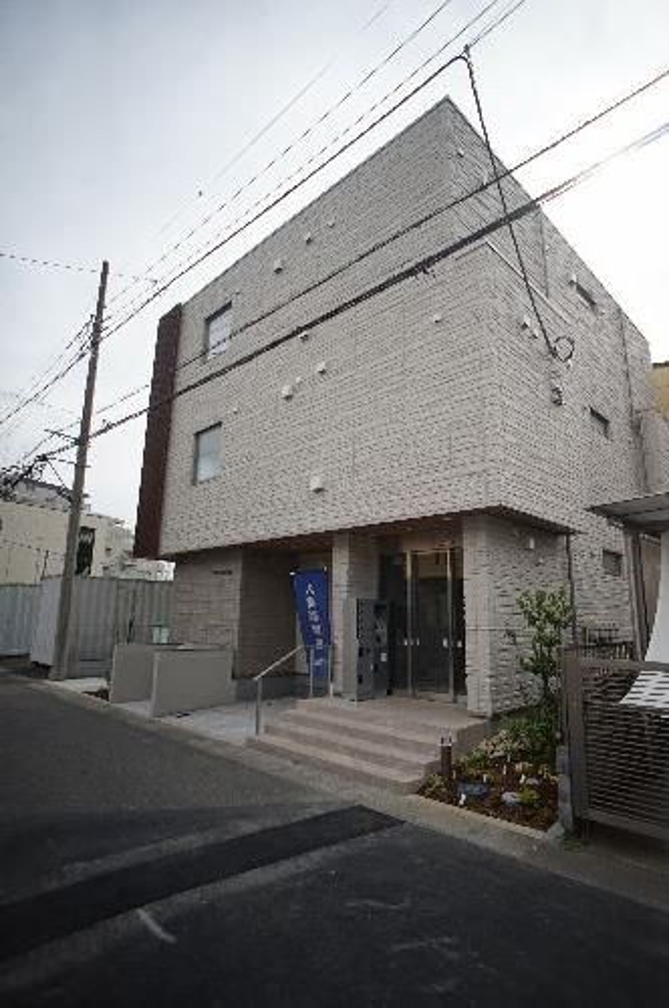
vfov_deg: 73.8
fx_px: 671
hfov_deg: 53.0
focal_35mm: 24
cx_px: 334
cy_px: 504
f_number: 2.8
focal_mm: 16
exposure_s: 1/4000
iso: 320
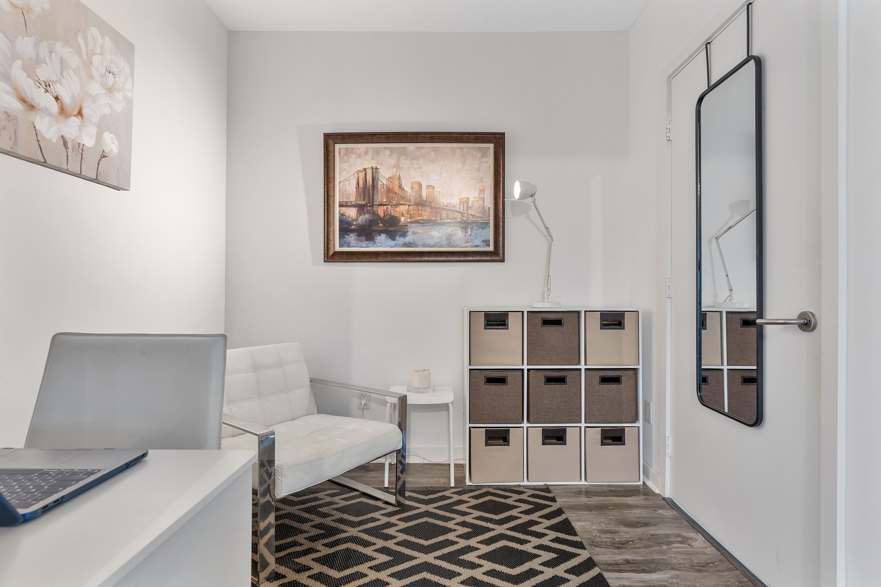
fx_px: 440
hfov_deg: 90.0
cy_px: 294
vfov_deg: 67.4
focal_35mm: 18
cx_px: 440
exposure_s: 1/3
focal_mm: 18
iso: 640
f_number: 8
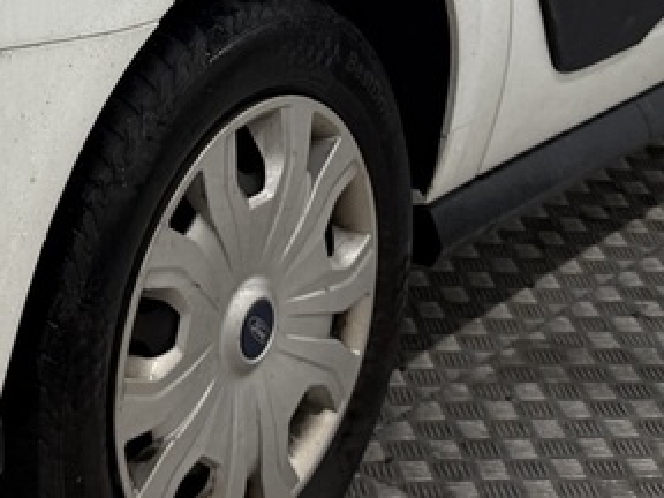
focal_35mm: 120
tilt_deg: -5.3
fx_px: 2302
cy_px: -468
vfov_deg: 11.3
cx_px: -46
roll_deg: -0.7
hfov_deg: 16.0
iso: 80
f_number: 1.78
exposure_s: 1/100
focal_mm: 6.76
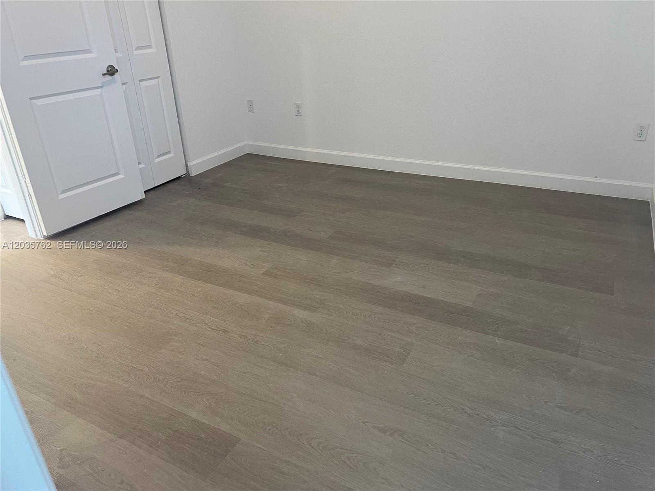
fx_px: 492
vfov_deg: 53.1
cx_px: 328
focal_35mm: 26
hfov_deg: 67.3
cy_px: 246
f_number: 1.5
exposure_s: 1/60
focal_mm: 5.7
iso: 160
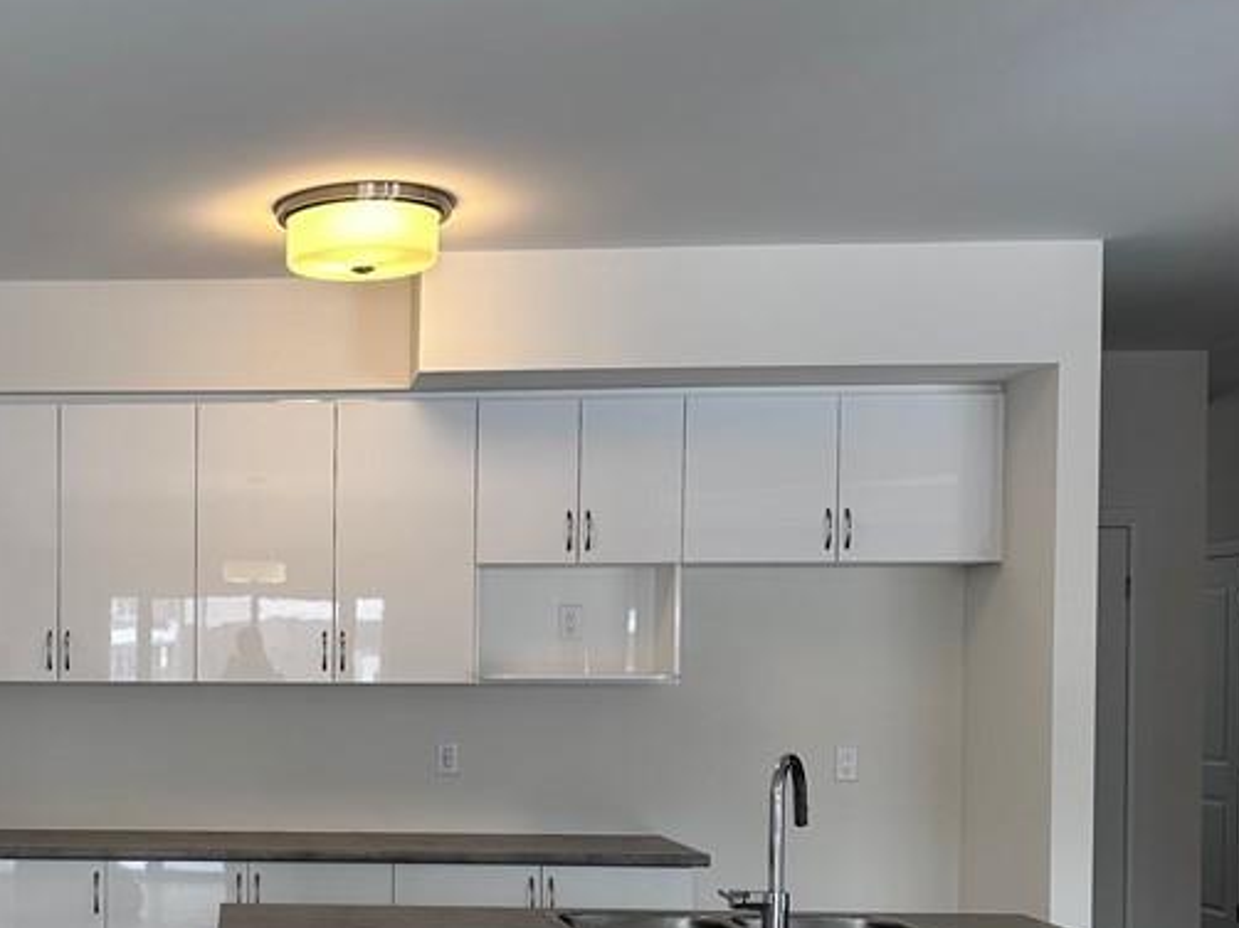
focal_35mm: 49
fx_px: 1753
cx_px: 148
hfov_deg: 36.7
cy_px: 726
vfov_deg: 29.1
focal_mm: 6.86
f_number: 1.78
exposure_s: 1/120
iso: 100
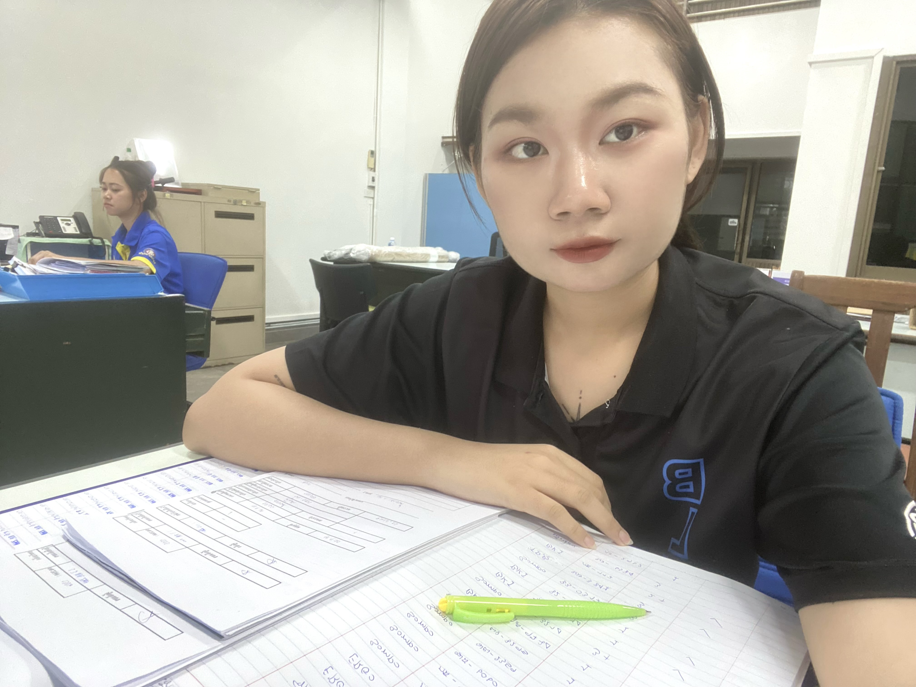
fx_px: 609
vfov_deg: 58.9
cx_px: 458
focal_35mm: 23
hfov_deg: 73.9
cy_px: 344
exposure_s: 1/33
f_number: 2.2
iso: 320
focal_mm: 2.71
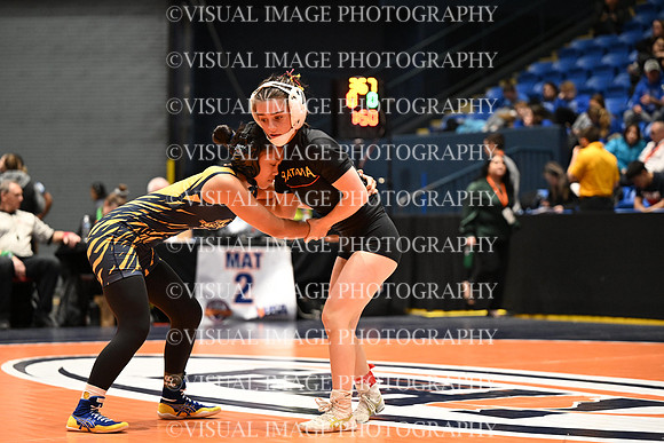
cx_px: 332
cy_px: 222
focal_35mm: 94
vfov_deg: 14.6
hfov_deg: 21.7
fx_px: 1734
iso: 5000
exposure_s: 1/767
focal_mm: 94
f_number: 2.8
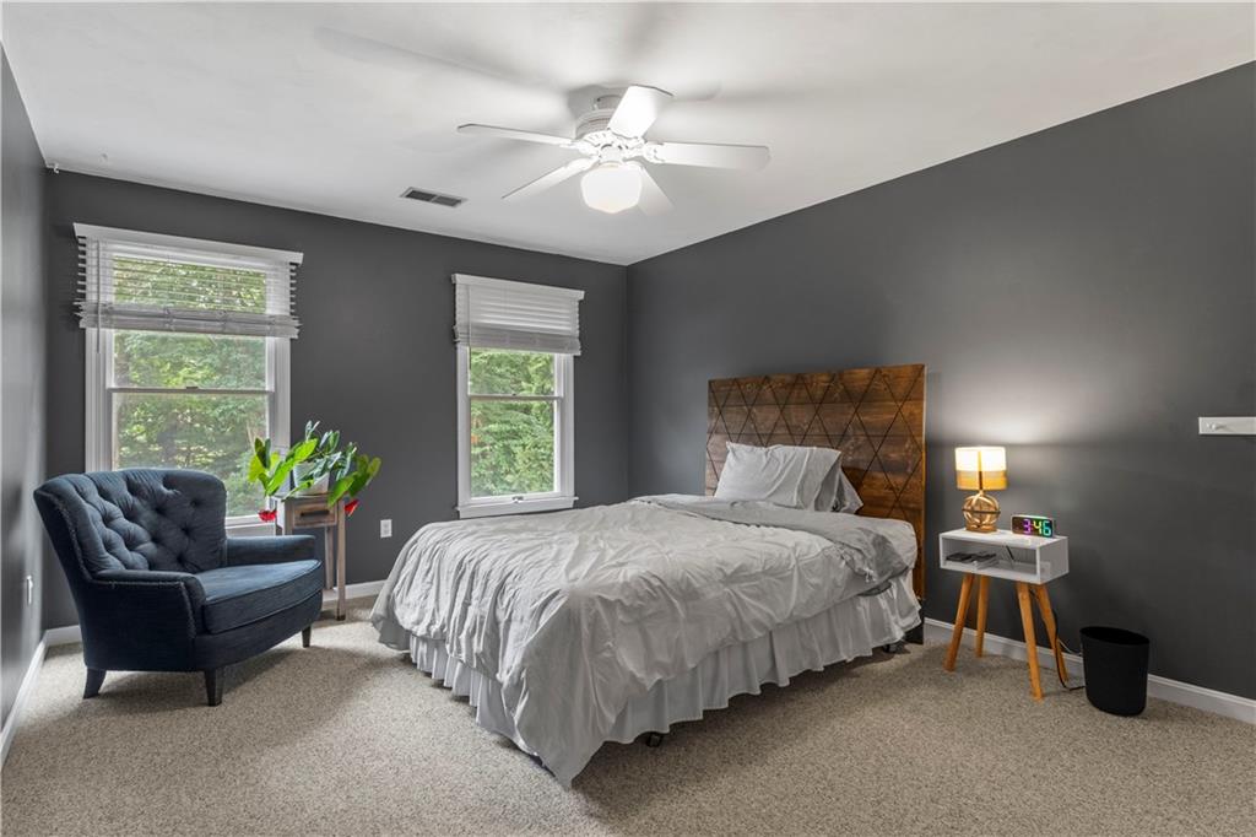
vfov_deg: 67.3
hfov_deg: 90.0
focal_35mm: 18
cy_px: 418
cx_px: 628
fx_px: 628
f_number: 7.1
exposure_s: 1/2
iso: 320
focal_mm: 12
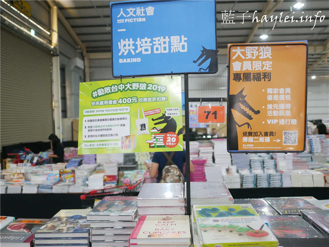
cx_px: 164
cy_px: 124
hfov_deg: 60.0
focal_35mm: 30
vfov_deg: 46.8
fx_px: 285
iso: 1000
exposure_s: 1/60
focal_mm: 15
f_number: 1.7
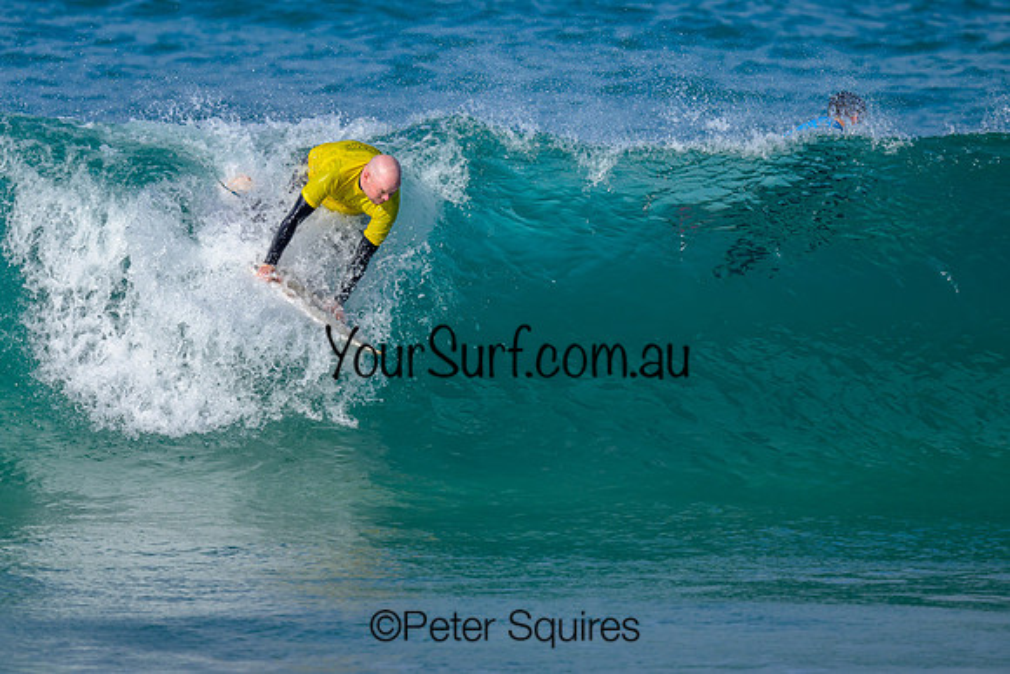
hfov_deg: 1.9
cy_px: 211
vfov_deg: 1.3
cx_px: 376
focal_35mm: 1098
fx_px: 30822
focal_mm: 800
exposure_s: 1/2000
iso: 360
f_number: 6.3
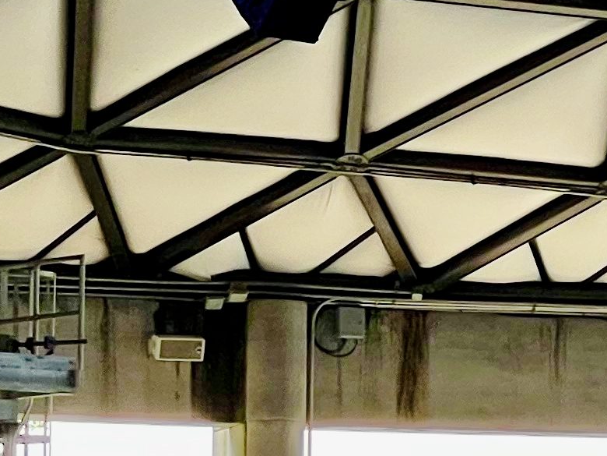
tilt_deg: -0.4
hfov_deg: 5.0
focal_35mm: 398
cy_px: 1061
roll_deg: +0.7
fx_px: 6979
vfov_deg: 3.7
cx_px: 610
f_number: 2.8
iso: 50
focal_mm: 9
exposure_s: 1/120
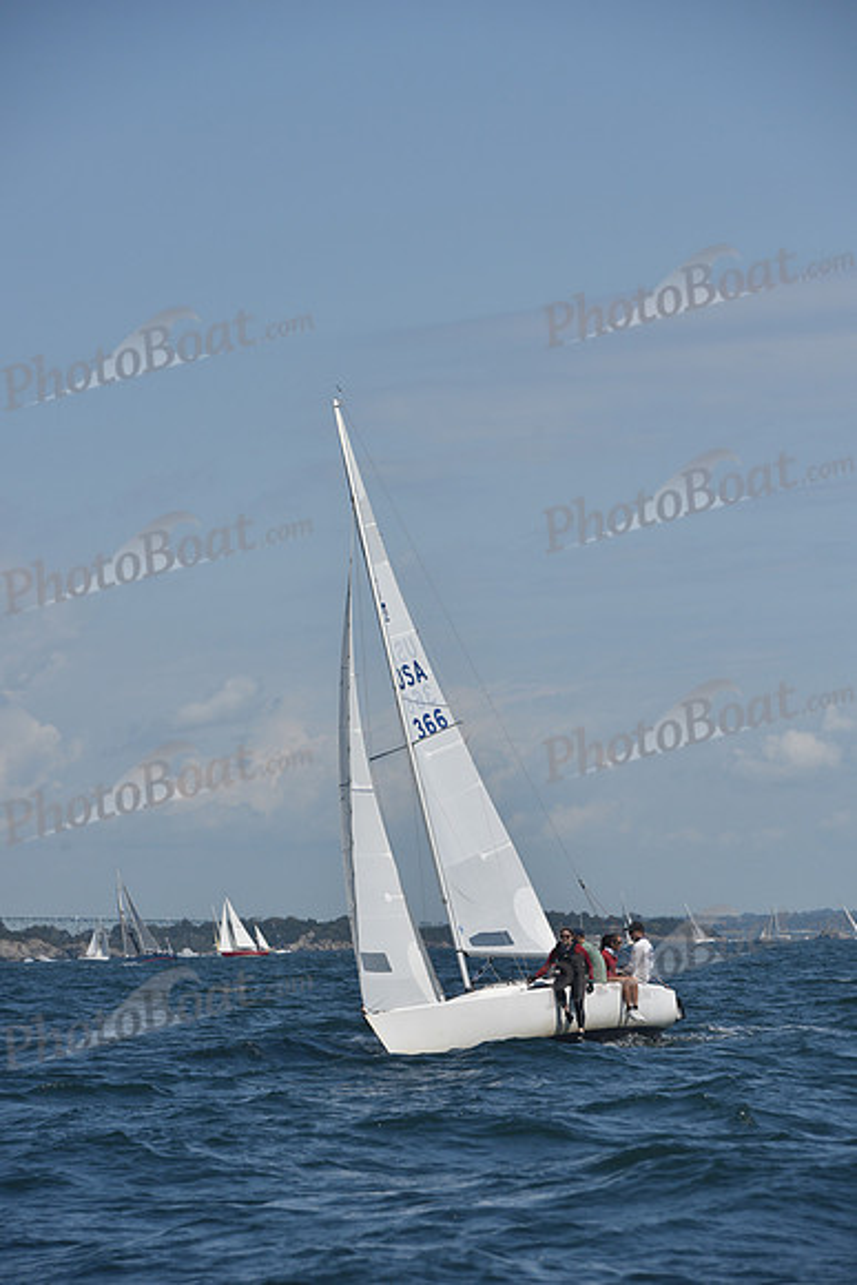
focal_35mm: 160
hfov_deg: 8.6
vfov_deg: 12.8
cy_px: 642
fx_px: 5709
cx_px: 428
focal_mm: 160
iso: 250
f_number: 8
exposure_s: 1/1000
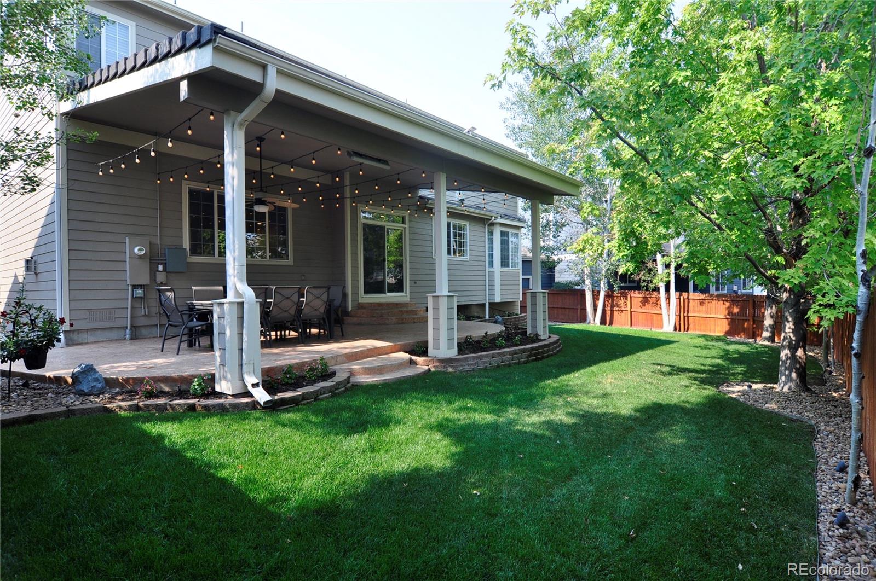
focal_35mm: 18
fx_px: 437
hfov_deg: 90.1
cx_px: 438
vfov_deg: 67.2
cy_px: 290
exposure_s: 1/160
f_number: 6.3
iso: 200
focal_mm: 12
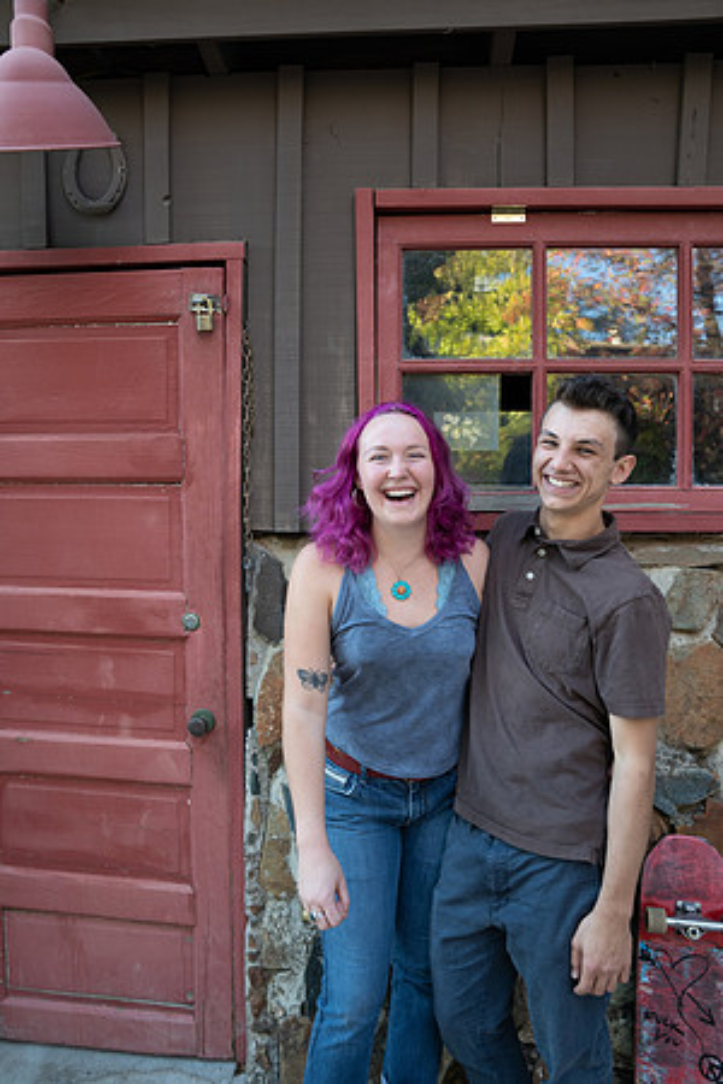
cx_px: 362
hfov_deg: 51.3
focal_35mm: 25
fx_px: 753
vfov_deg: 71.5
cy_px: 542
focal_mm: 25
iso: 1000
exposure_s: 1/160
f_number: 4.5
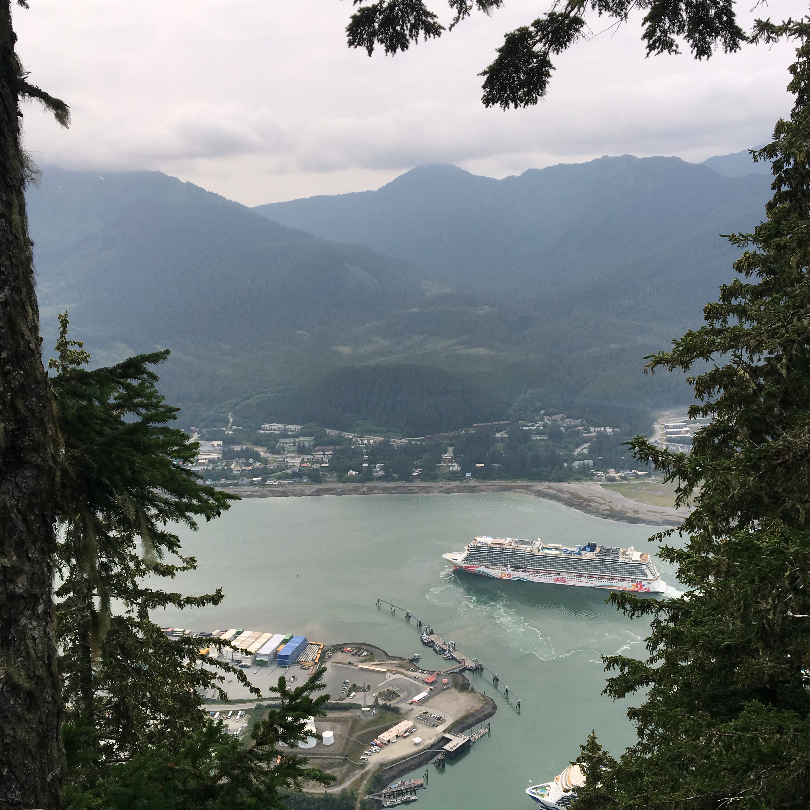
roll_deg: +2.3
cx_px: 398
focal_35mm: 35
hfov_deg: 47.2
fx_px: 927
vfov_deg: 47.1
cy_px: 448
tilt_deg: -14.5
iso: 25
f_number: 2.2
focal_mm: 4.15
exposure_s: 1/1603
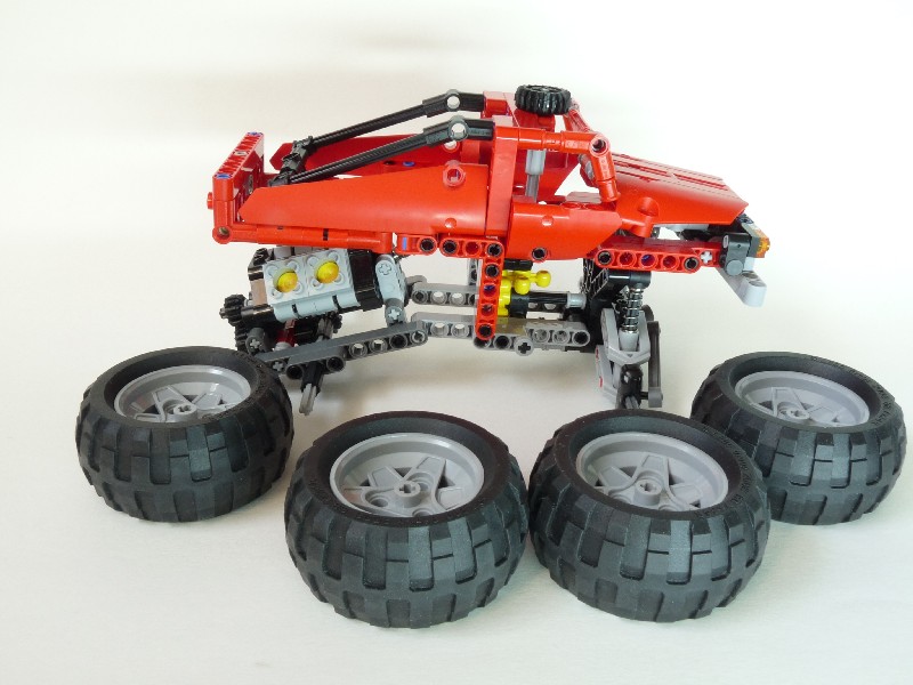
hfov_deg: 55.4
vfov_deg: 42.9
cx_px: 456
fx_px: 870
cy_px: 342
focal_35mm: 33
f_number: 8
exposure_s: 1/2
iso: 100
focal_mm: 5.9
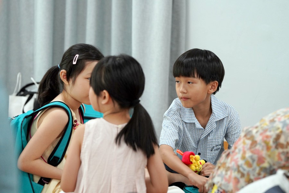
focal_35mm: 200
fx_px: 1605
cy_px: 96
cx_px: 144
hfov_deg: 10.3
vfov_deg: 6.9
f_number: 4
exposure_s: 1/250
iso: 2500
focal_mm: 200
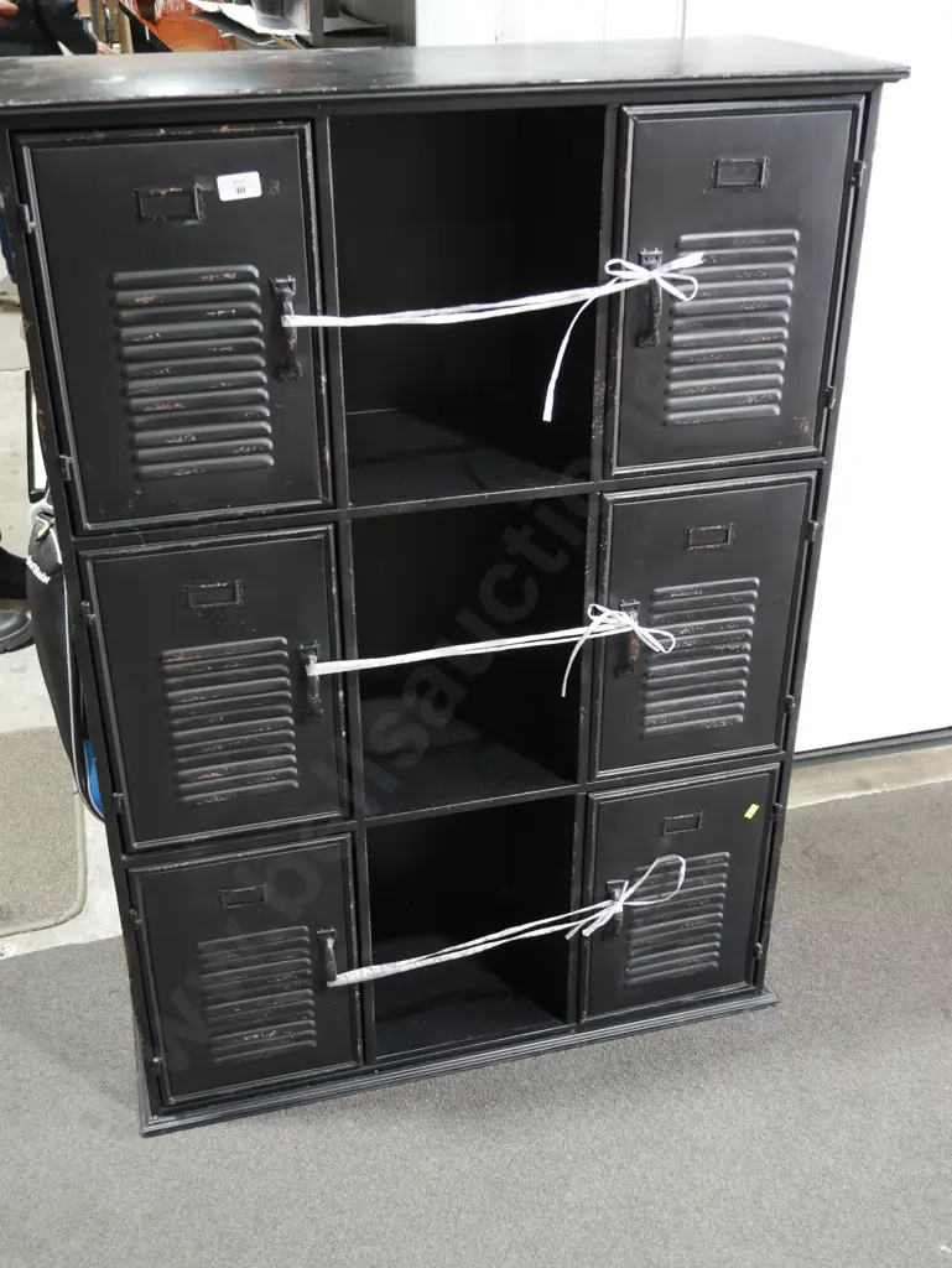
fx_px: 1392
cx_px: 476
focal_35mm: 38
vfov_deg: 49.0
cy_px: 634
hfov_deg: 37.8
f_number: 4.1
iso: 1000
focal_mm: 19
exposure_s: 1/60
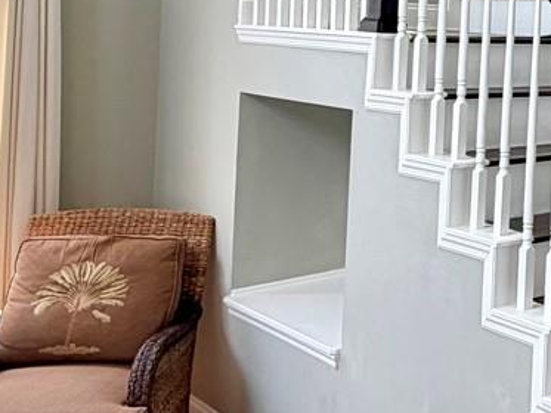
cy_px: 13
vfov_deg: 23.5
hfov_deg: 27.3
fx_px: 955
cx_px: 703
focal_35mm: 60
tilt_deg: +1.3
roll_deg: -1.4
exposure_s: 1/120
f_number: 2.2
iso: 100
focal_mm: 2.22
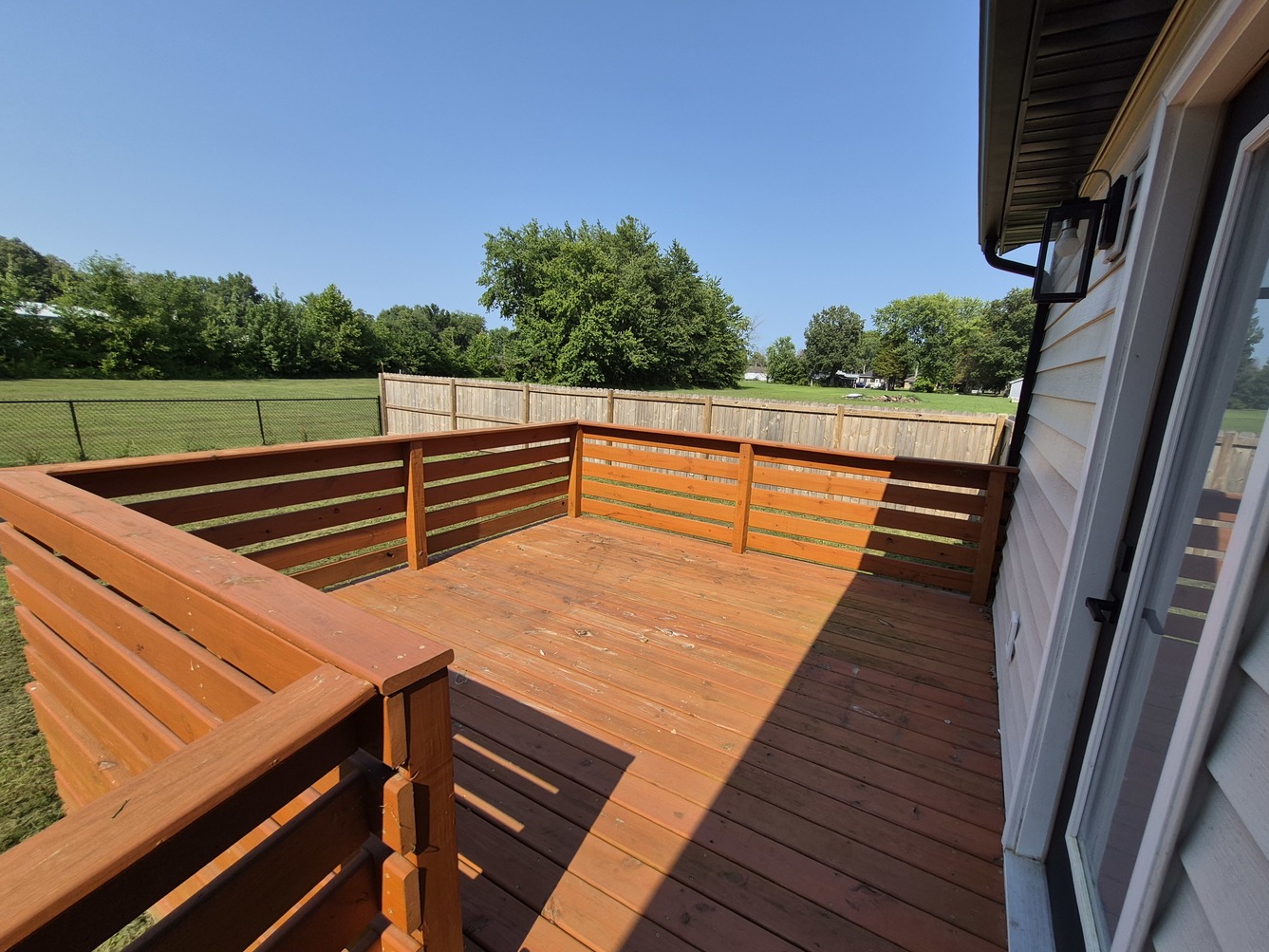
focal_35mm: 14
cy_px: 508
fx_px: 513
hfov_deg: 102.0
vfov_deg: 85.6
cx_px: 657
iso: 40
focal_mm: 1.74
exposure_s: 1/1708
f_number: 2.2
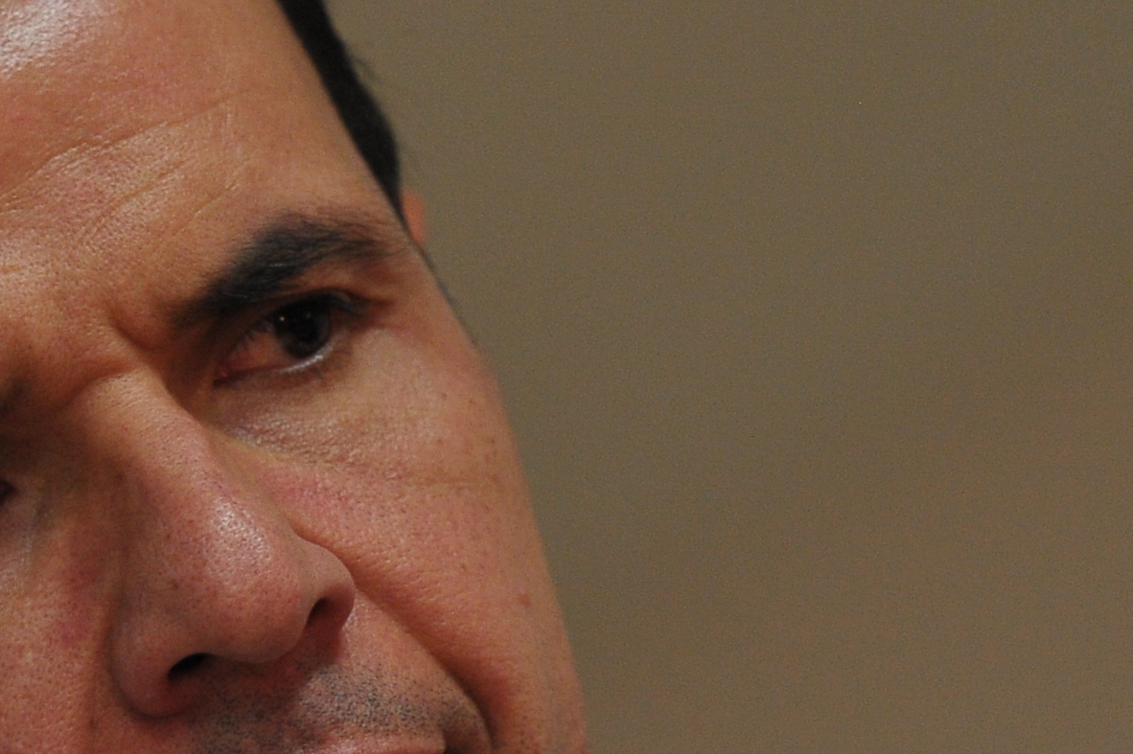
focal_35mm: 594
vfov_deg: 2.3
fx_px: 18686
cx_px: 589
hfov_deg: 3.5
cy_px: 795
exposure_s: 1/200
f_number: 2.8
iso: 2000
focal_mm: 165
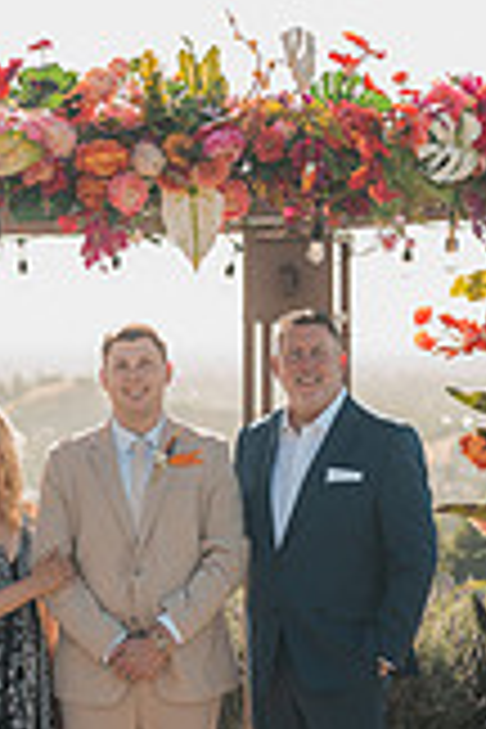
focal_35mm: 139
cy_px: 396
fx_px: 2815
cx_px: 50
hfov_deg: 9.8
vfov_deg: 14.8
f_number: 2
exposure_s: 1/1000
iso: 50
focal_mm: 50
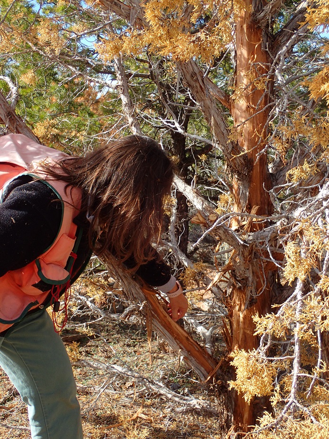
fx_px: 671
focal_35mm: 53
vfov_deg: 36.2
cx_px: 164
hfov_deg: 27.5
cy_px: 220
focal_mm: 9.61
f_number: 4.5
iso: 100
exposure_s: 1/250
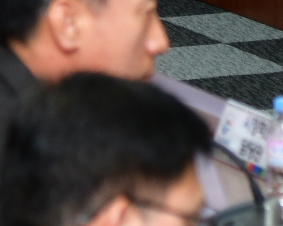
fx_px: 3761
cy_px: -338
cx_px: 127
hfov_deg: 4.3
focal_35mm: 449
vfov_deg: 3.4
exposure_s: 1/250
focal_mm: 55
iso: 500
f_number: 4
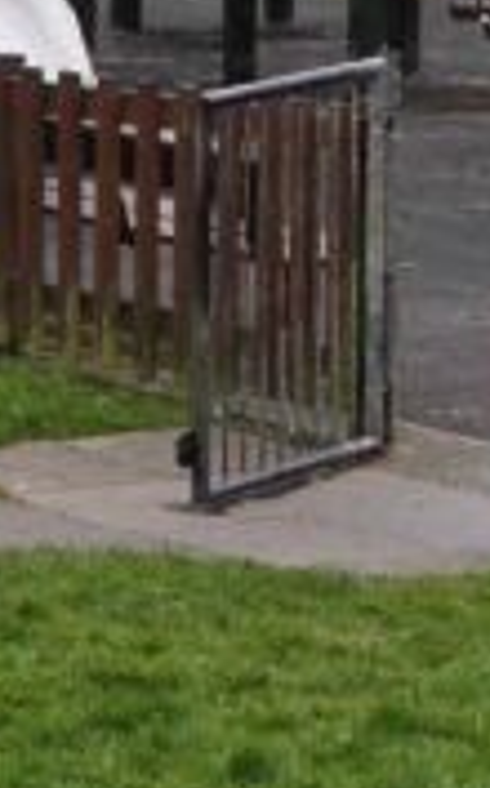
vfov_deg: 7.3
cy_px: -410
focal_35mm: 283
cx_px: -468
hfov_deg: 4.6
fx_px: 6071
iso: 200
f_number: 8
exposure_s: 1/60
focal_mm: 32
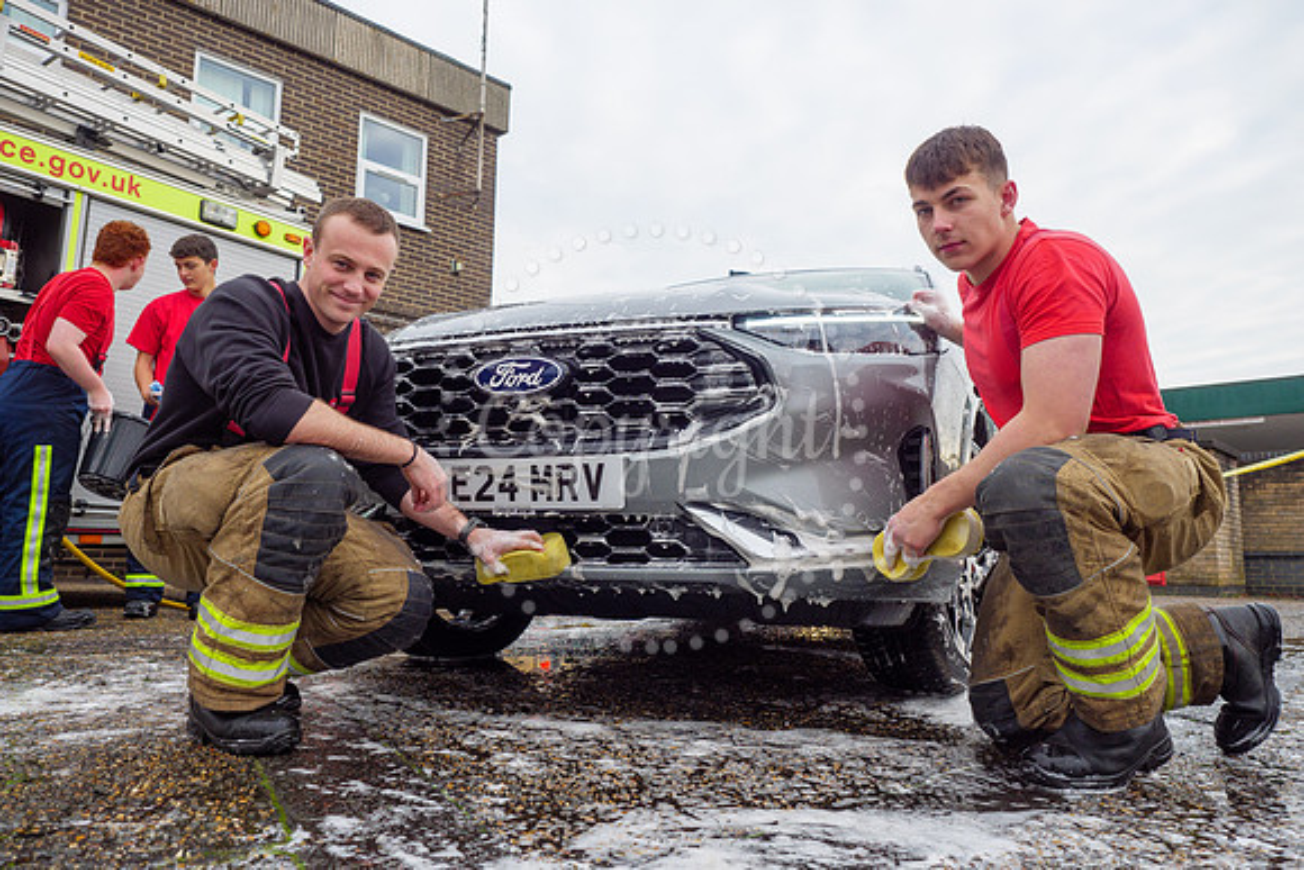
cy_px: 435
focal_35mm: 25
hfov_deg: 71.6
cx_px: 652
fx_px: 904
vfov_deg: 51.4
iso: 200
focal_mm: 12
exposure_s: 1/800
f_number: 2.8
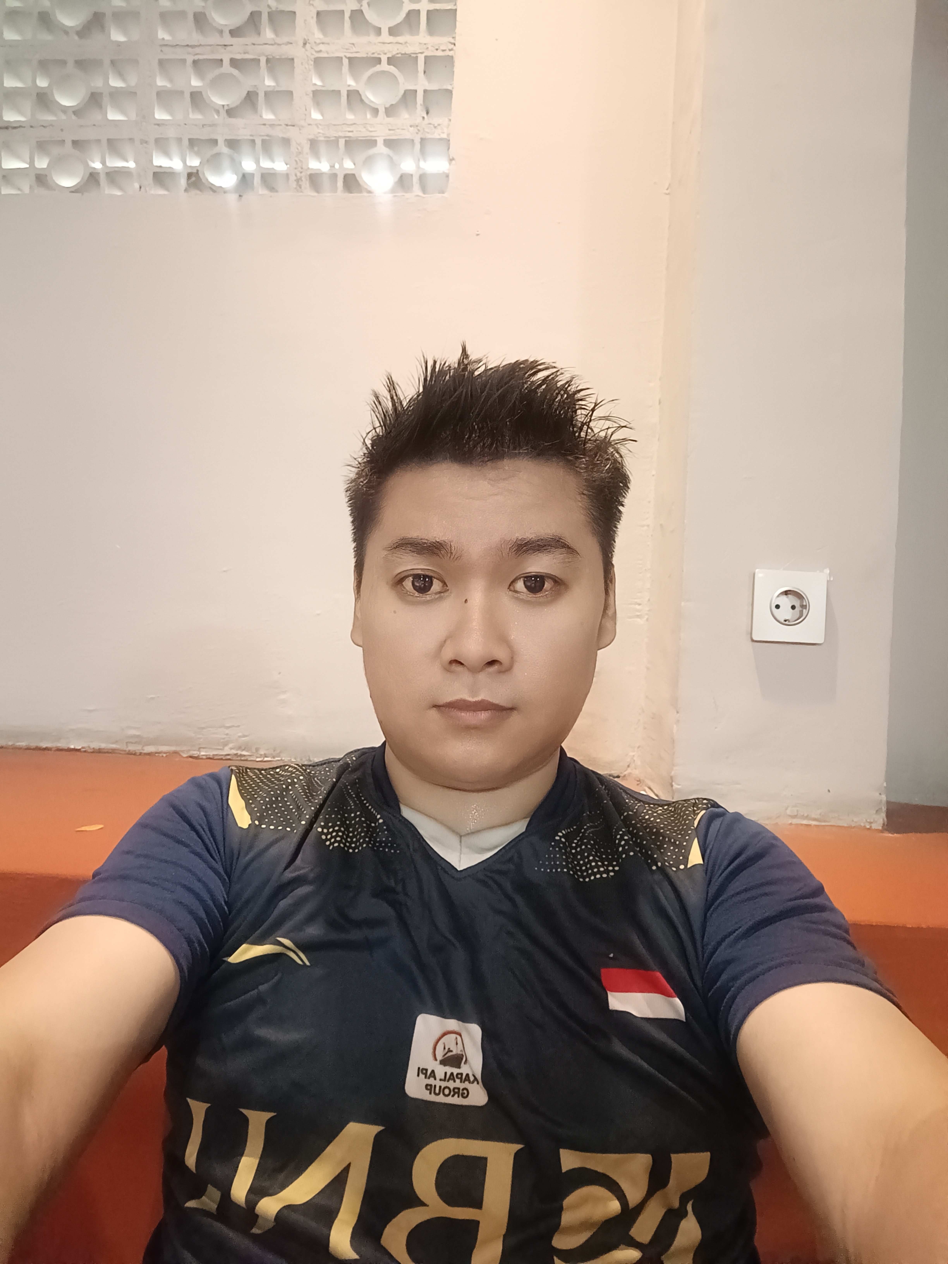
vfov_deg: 76.4
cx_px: 474
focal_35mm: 22
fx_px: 803
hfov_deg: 61.1
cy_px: 632
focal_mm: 2.87
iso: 2000
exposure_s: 1/30
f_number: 2.4
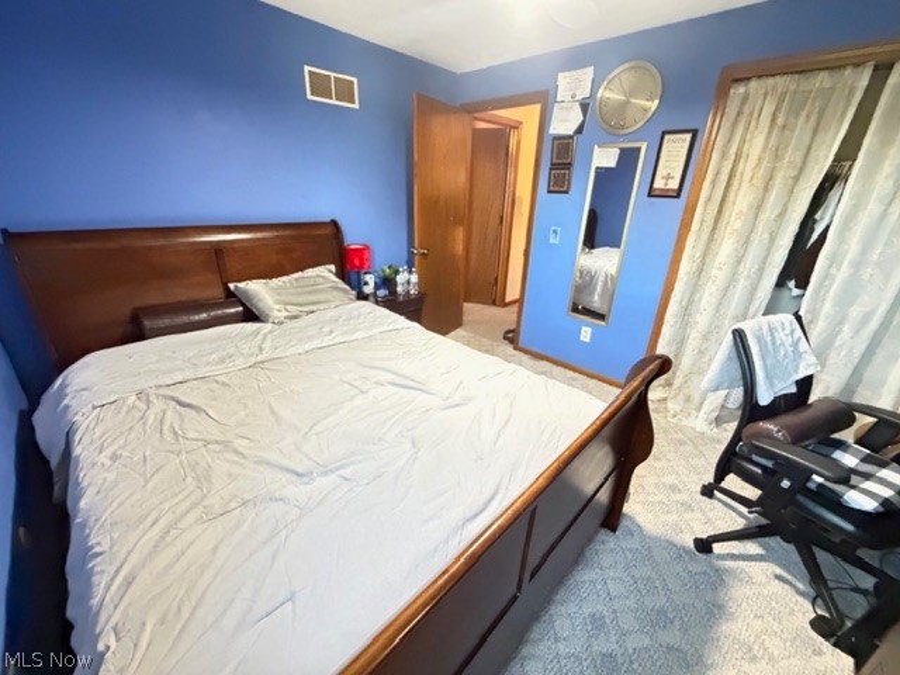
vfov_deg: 85.7
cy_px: 338
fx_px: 364
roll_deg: -1.9
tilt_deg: -22.2
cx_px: 450
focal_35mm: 14
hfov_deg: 102.1
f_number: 2.2
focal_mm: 2.22
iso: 1250
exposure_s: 1/40
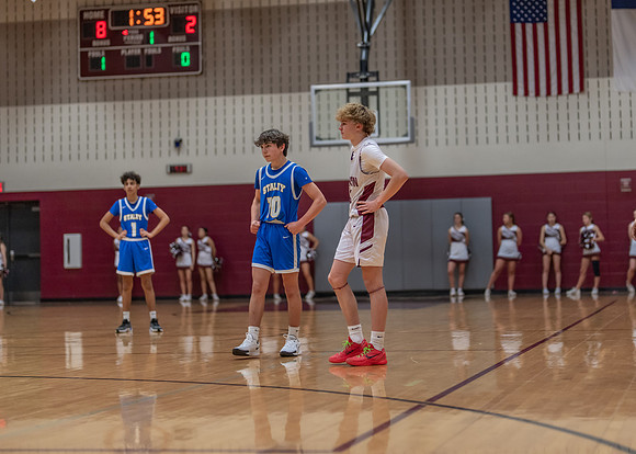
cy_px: 189
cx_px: 376
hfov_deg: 23.6
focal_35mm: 84
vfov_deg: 17.0
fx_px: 1518
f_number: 1.2
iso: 500
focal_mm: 50
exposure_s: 1/1000
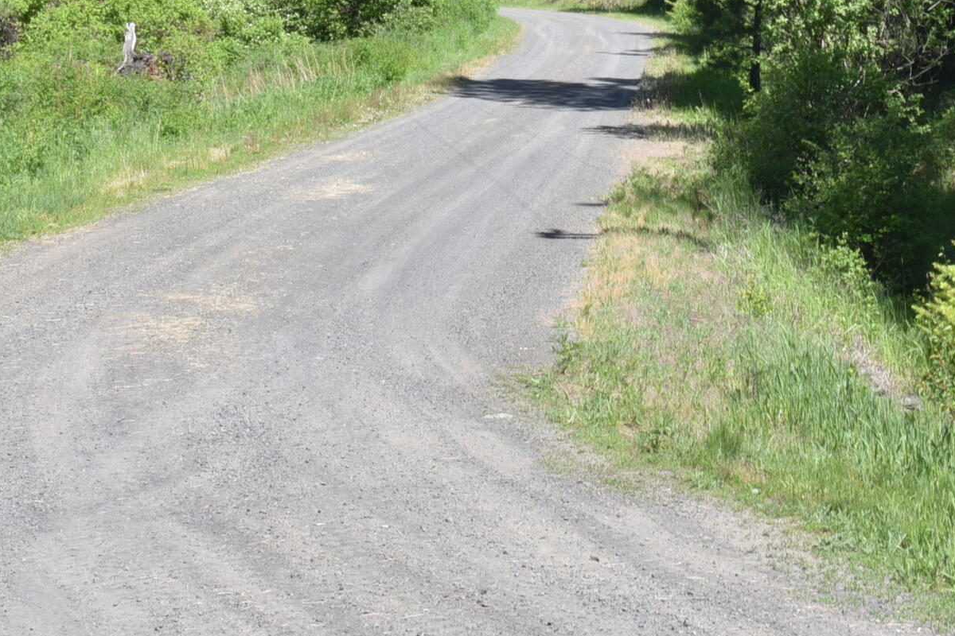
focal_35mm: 110
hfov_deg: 18.6
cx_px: 592
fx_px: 2918
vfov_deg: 12.2
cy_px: -117
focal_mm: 44
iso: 250
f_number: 22
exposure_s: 1/50
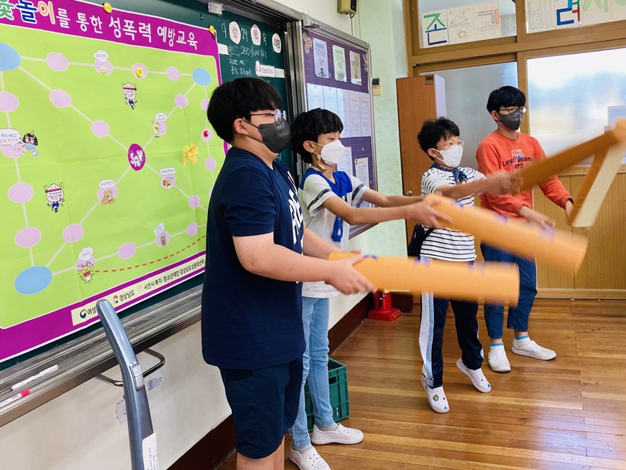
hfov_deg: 55.3
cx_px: 327
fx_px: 597
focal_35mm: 33
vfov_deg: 42.9
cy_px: 208
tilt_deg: -3.9
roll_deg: +4.2
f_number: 1.8
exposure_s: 1/60
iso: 80
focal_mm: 3.99
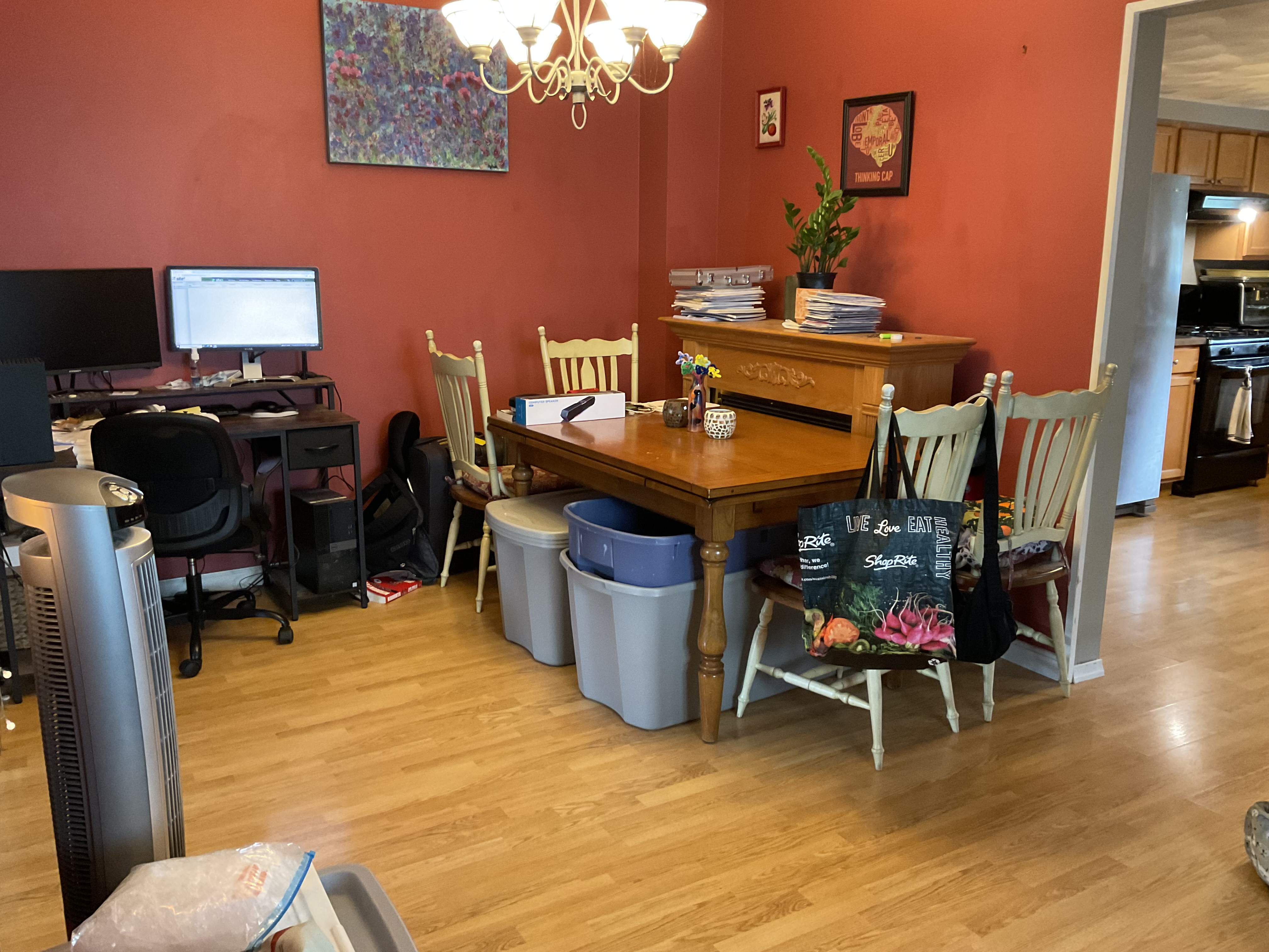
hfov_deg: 61.7
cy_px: 476
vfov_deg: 48.2
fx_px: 1063
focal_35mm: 29
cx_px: 634
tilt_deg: -13.5
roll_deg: +0.1
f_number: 1.8
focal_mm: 3
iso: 320
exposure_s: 1/30
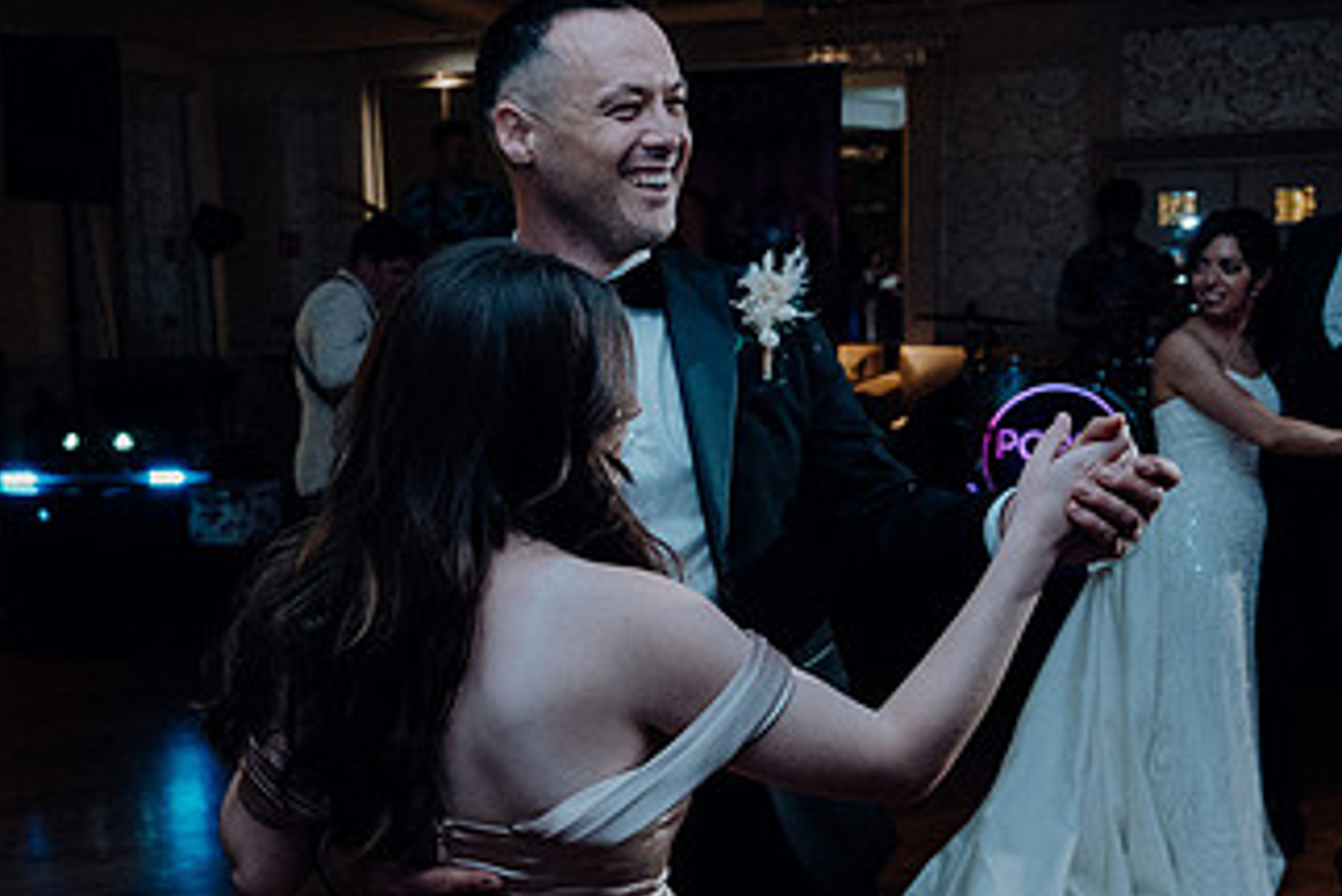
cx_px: 571
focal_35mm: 45
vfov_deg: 29.8
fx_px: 1678
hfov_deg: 43.5
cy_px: 565
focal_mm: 25
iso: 2500
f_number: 3.5
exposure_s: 1/160
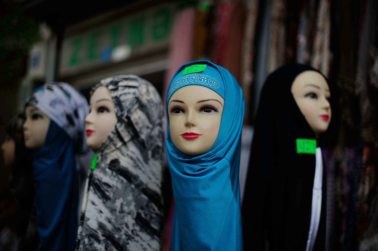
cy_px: 126
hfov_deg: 39.6
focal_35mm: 50
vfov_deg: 27.0
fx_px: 525
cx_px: 189
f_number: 1.8
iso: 200
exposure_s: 1/800
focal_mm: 50
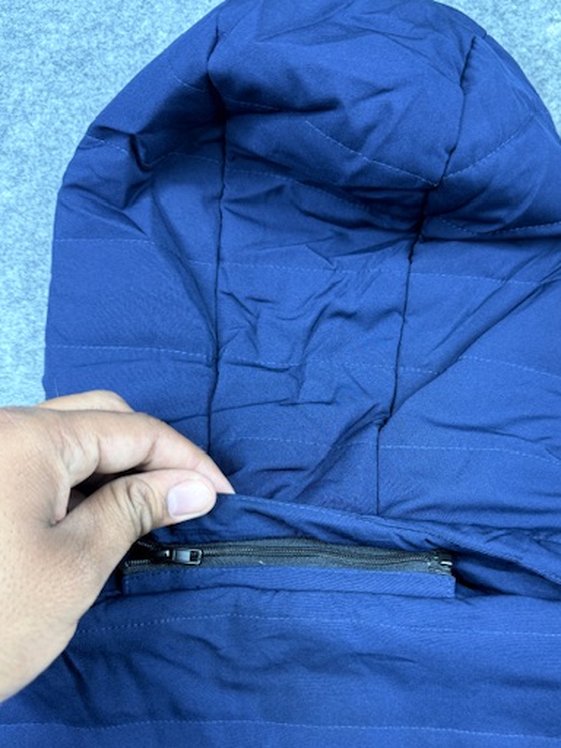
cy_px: 424
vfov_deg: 59.7
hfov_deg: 46.5
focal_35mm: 30
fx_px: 648
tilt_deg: -50.0
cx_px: 343
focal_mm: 6.76
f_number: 1.78
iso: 160
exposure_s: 1/50
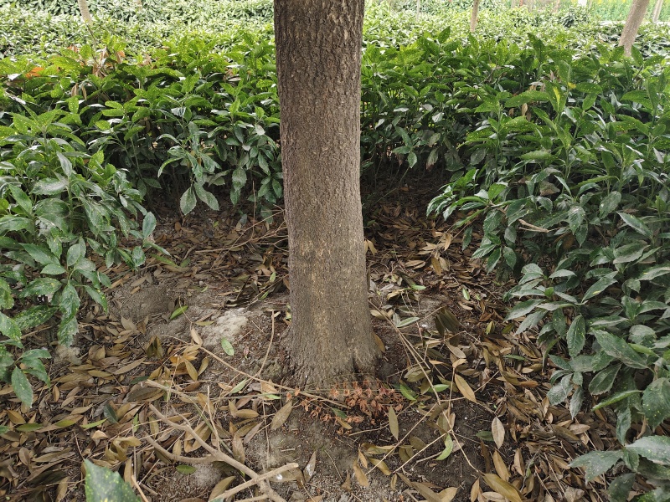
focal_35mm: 23
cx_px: 335
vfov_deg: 58.9
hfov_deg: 73.9
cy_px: 251
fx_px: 445
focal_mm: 5.56
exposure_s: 1/100
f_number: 1.88
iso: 847
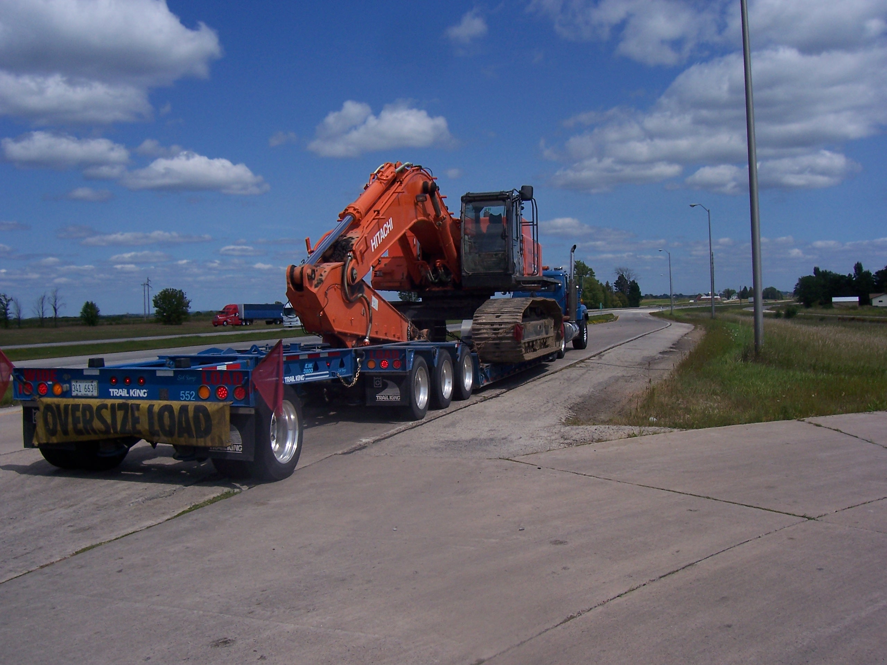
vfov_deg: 41.8
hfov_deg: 54.0
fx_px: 871
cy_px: 332
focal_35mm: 34
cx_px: 444
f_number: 5.6
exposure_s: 1/1500
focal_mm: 5.6
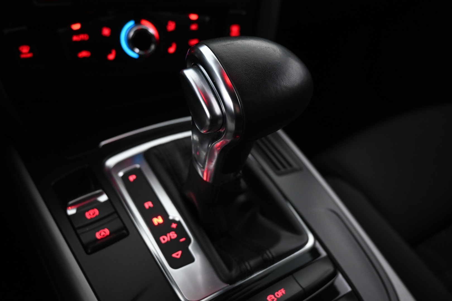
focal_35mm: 29
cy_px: 150
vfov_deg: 44.6
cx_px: 226
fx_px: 367
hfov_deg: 63.2
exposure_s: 1/30
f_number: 3.8
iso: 1800
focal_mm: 19.5
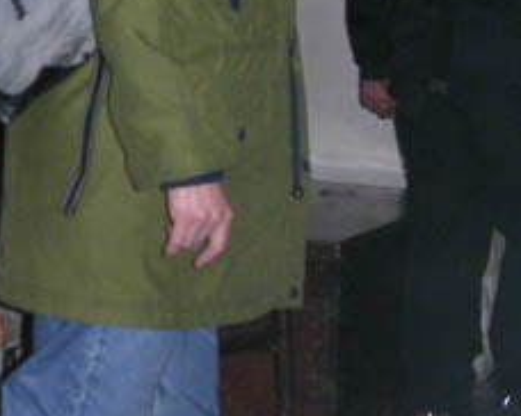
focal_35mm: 106
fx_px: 1633
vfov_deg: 14.4
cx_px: 59
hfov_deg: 17.9
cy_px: 66
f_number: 2.8
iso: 160
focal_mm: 6
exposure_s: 1/45
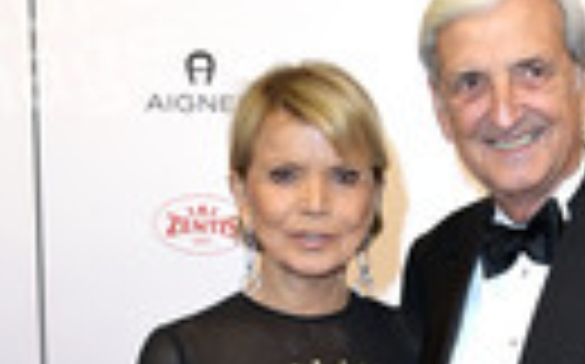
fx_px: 1800
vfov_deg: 10.6
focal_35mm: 113
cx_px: 436
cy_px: 732
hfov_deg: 18.3
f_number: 6.3
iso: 400
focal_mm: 36
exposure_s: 1/250
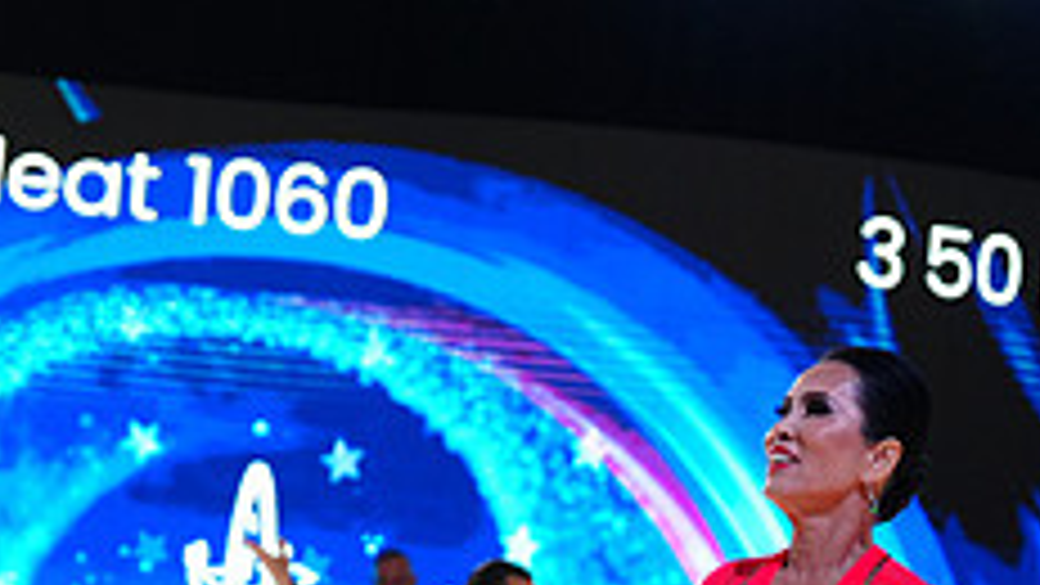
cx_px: 113
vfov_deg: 6.5
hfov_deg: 11.6
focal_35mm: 184
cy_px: 794
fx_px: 5075
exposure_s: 1/320
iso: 2500
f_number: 4
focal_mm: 70
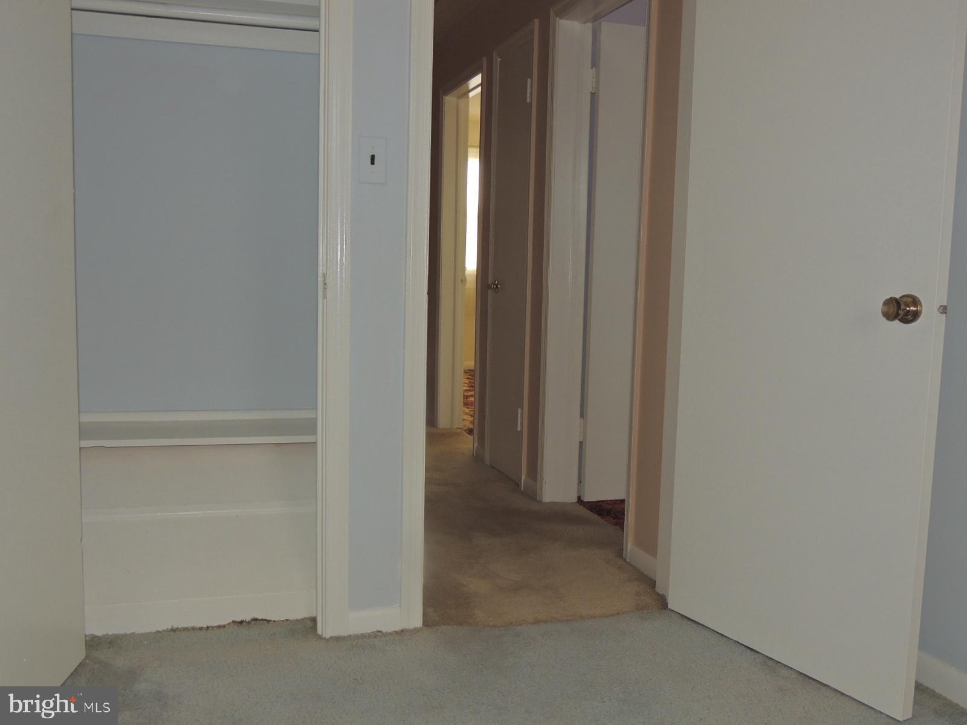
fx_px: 922
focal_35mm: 33
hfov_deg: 55.4
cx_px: 484
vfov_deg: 42.9
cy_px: 362
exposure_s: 1/30
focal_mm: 5.8
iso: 200
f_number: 3.2
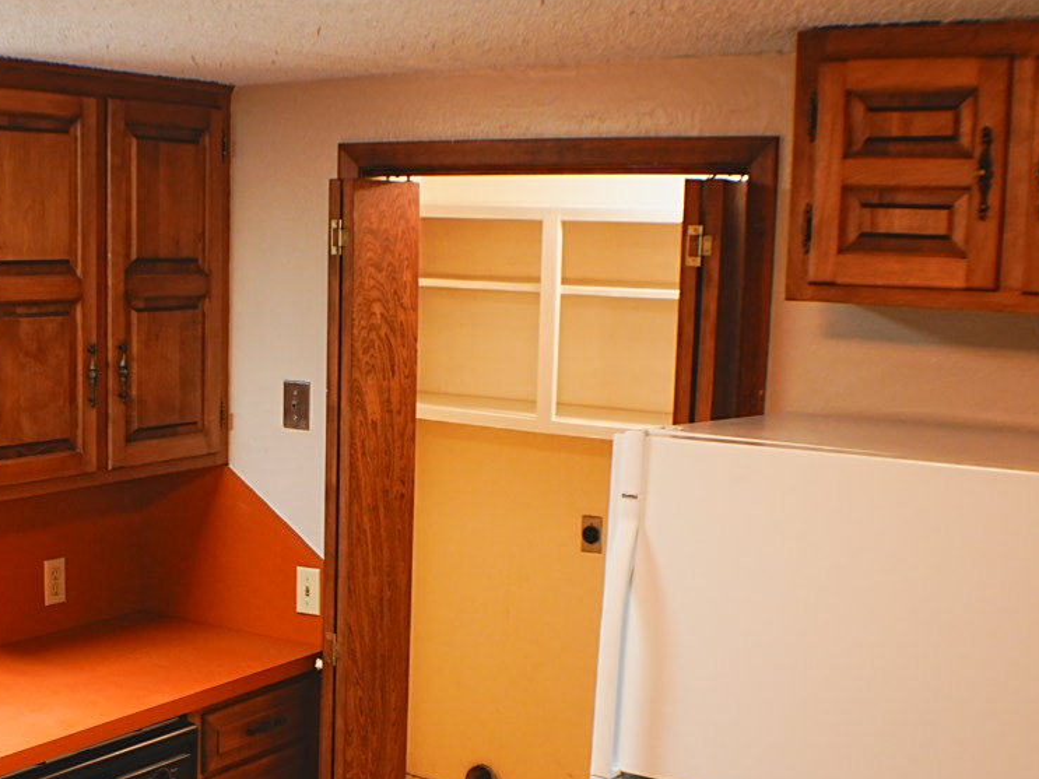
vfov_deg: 21.7
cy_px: 586
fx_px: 2011
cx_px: 236
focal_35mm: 67
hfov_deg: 28.5
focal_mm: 32
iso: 500
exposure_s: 1/30
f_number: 5.6
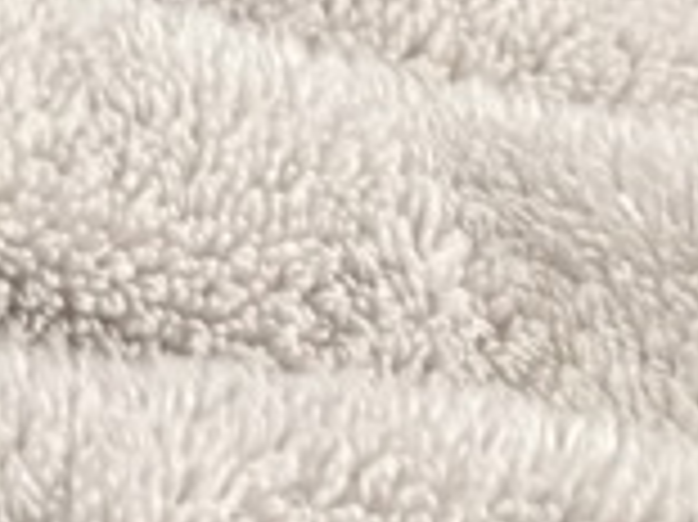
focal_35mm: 172
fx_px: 3466
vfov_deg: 7.3
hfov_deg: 10.7
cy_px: -1192
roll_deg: -10.0
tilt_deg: -23.6
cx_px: -617
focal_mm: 5.96
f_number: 1.6
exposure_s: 1/60
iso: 250
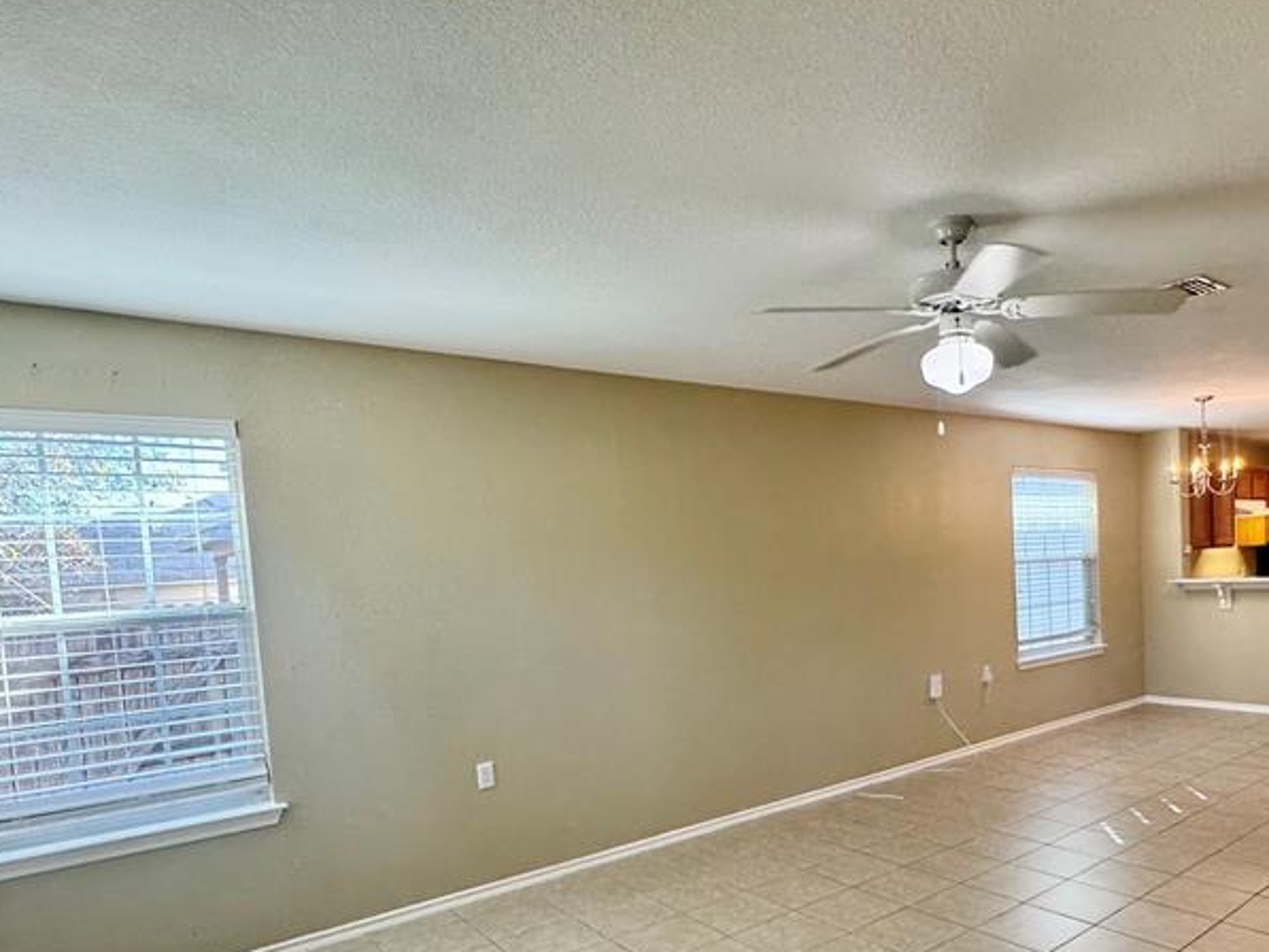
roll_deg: +2.6
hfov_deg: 69.7
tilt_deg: -4.1
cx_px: 835
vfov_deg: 55.9
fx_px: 880
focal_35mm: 24
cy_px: 618
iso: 200
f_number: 2.2
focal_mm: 2.22
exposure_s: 1/120
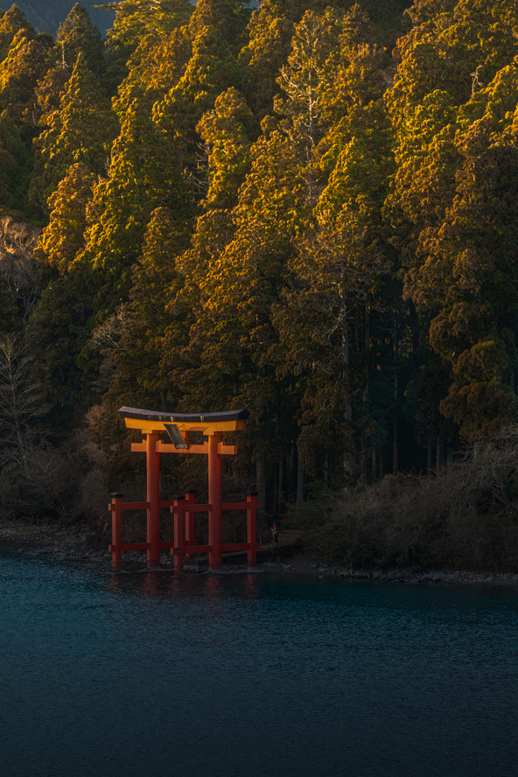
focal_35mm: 304
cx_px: 418
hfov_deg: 4.5
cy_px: 68
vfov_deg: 6.8
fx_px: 6561
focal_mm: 135
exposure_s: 1/25
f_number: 9
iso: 100
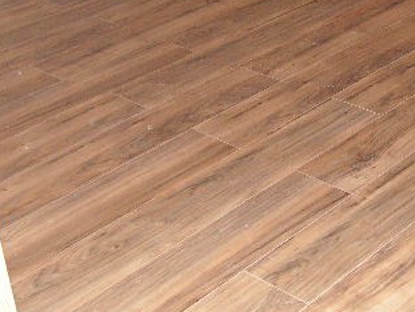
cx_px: 335
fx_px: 888
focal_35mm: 74
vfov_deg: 19.8
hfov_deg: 25.8
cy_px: 69
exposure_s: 1/40
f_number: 3.2
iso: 160
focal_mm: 6
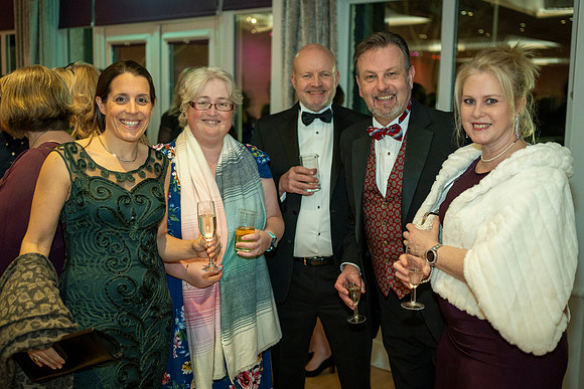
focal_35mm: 41
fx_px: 666
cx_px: 298
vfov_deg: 32.6
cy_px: 186
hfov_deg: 47.4
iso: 1250
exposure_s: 1/80
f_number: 2
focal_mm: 35
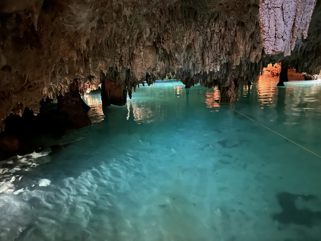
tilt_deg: -14.1
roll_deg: +2.0
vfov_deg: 56.8
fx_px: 223
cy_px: 120
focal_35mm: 24
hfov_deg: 71.6
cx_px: 160
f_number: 1.78
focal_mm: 6.86
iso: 3200
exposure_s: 1/9
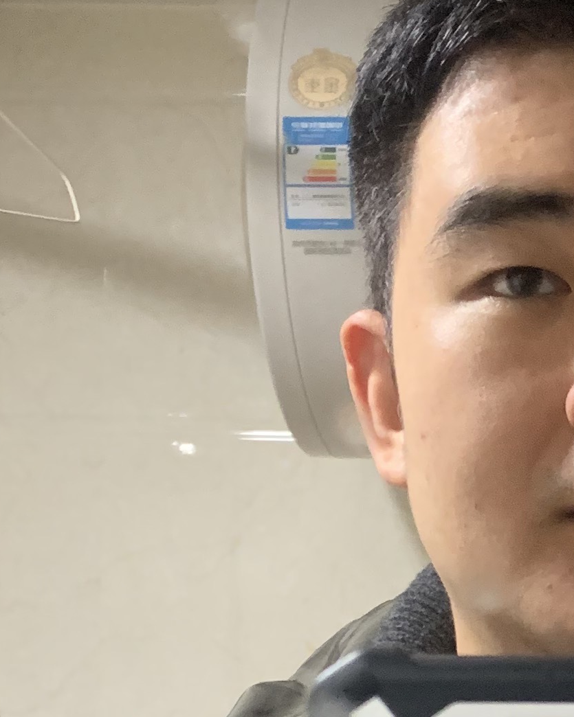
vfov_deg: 18.8
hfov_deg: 15.1
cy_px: 774
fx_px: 2081
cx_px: 710
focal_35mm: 98
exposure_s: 1/40
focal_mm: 4.25
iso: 400
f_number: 1.8
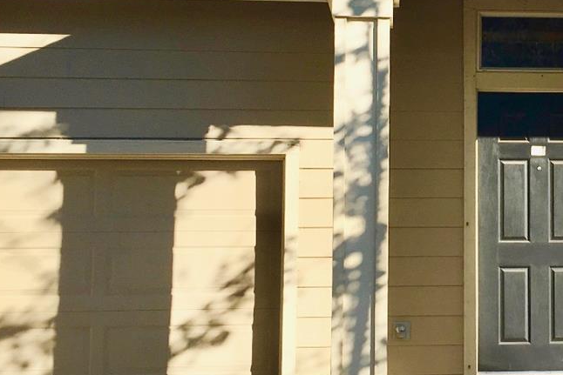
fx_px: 1095
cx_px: 506
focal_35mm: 70
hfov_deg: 27.8
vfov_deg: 19.4
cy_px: 132
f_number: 2.2
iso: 25
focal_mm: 4.15
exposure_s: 1/1183
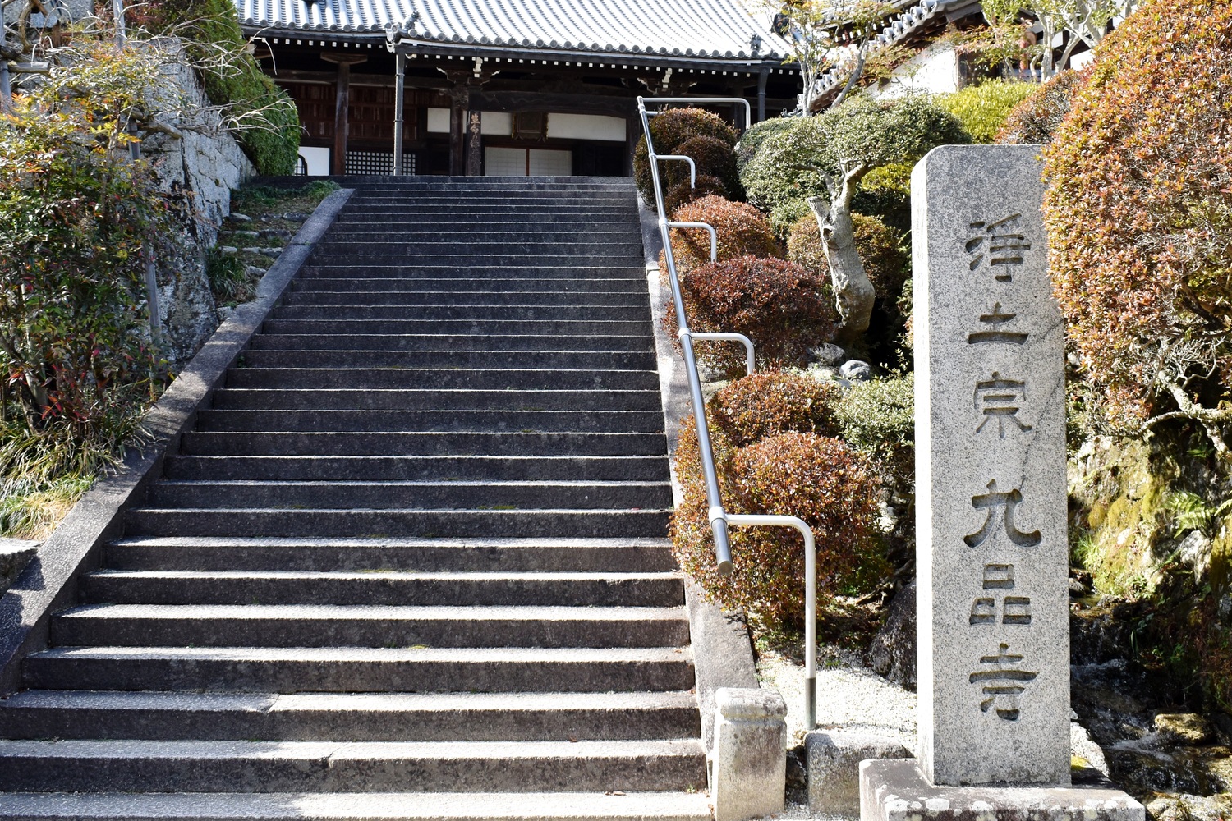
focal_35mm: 44
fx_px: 1506
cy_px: 288
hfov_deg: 44.5
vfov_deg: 30.3
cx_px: 609
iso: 320
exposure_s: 1/250
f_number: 8
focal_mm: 22
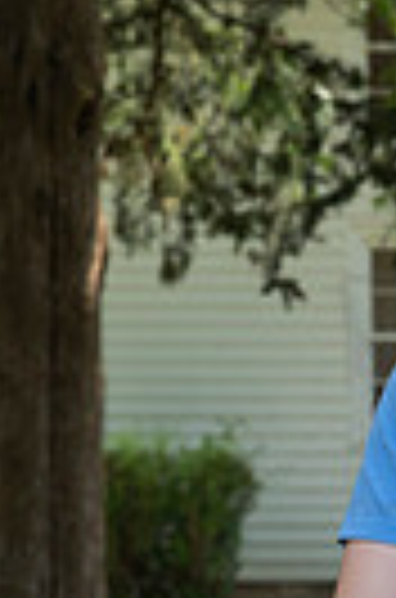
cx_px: 567
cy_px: 778
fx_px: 5009
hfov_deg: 4.5
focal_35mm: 302
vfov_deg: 6.8
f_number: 8
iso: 400
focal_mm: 89
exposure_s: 1/160
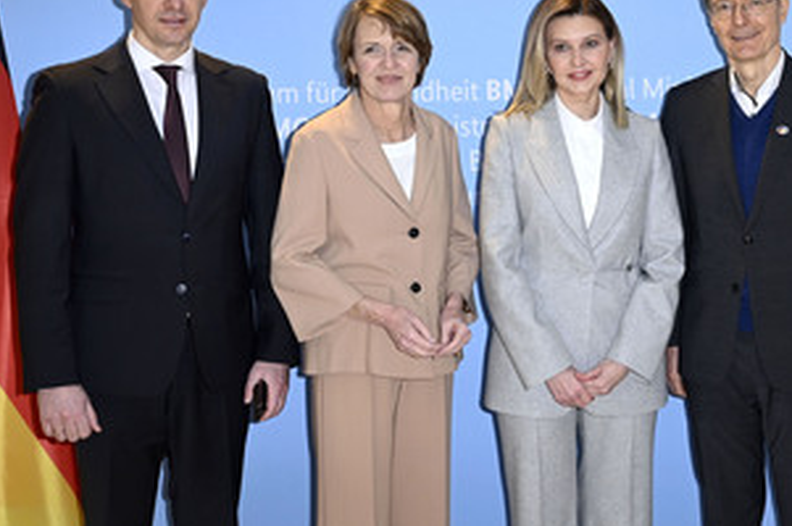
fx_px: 1187
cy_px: 221
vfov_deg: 25.0
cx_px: 580
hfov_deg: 36.2
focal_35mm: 54
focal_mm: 36
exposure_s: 1/125
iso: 1000
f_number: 5
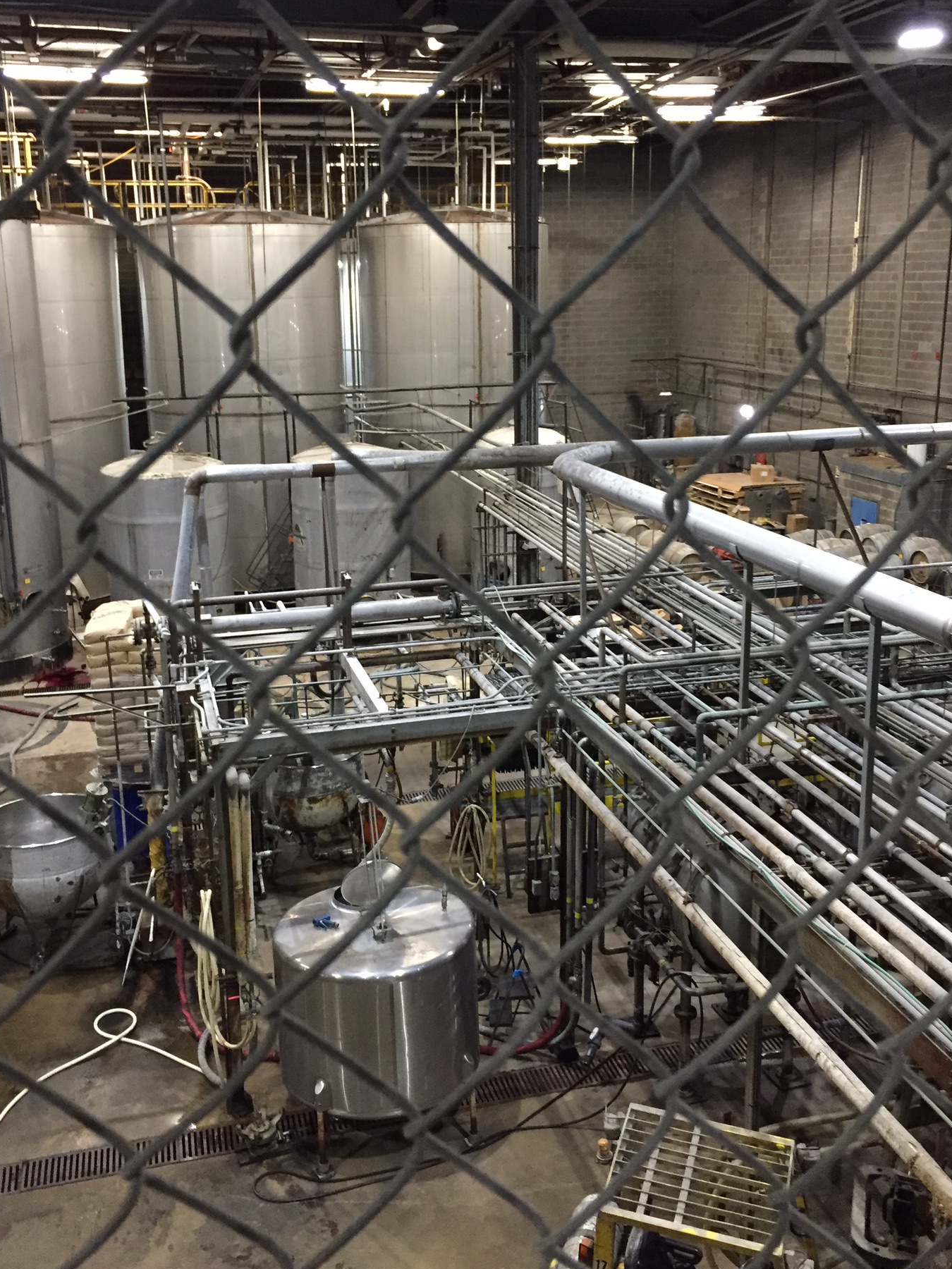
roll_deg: +2.3
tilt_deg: -12.9
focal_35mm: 33
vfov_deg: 55.2
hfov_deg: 42.9
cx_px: 447
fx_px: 1210
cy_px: 551
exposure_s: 1/20
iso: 250
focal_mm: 4.15
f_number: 2.2
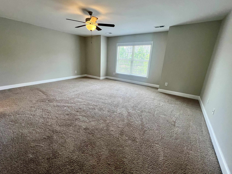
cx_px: 111
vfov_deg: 85.6
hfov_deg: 102.0
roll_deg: -2.8
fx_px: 94
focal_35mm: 14
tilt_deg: -16.0
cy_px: 84
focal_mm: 1.57
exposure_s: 1/120
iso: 80
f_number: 1.8
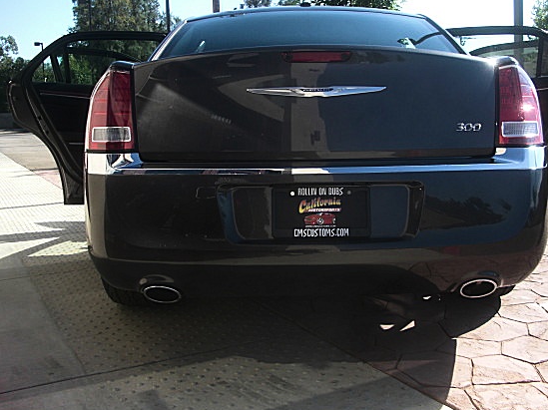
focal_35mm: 42
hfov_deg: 44.8
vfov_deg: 34.3
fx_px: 664
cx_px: 301
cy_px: 183
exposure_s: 1/400
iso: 50
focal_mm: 6.3
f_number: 2.8
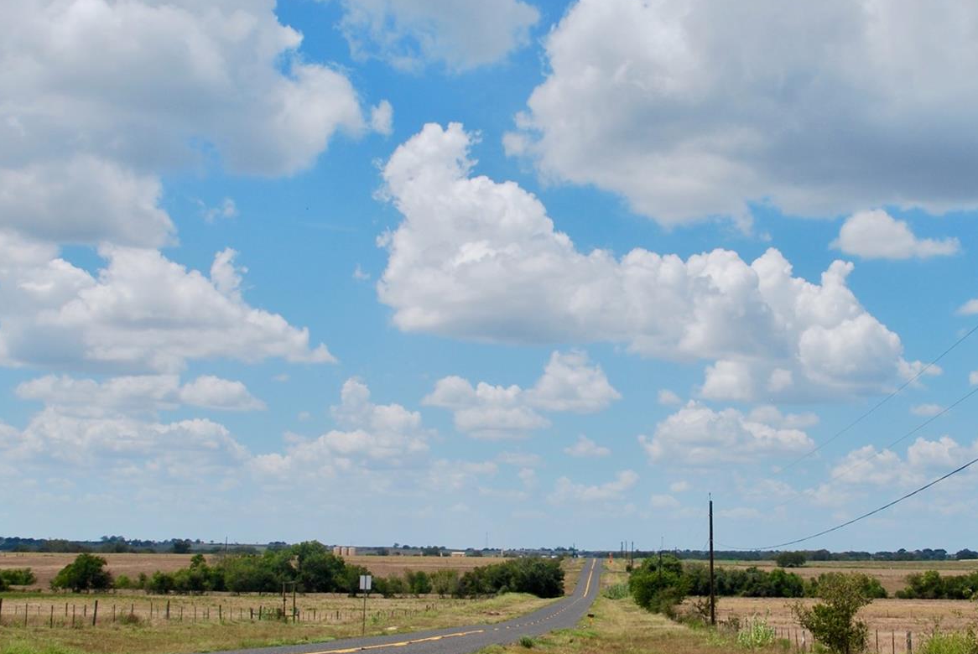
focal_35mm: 66
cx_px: 640
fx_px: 1791
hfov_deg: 30.3
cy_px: 368
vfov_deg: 20.7
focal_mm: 25
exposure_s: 1/320
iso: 100
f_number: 9
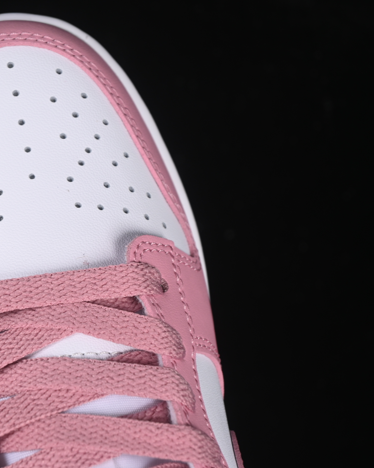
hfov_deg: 14.4
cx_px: 33
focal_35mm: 106
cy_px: 234
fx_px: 1467
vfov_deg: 18.1
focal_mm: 50
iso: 160
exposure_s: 1/60
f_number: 7.1
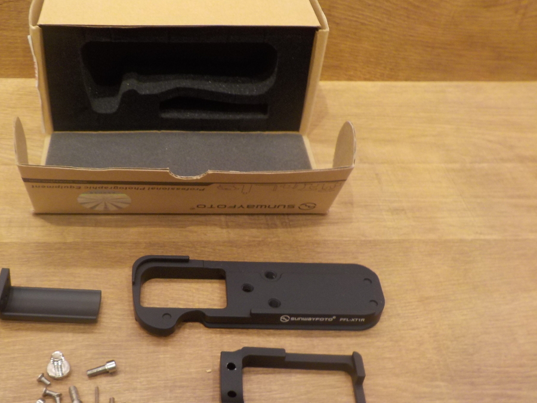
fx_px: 621
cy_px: 232
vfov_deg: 35.9
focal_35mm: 40
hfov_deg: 46.3
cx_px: 195
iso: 125
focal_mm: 4.1
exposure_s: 1/40
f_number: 3.3
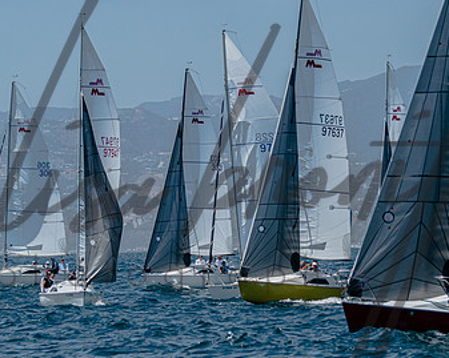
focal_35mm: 364
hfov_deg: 5.3
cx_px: 293
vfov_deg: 4.2
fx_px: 4833
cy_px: 175
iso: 200
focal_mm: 150
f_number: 5
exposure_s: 1/2000
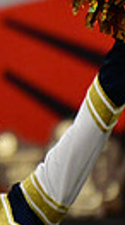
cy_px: -83
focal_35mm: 1397
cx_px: -279
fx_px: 8291
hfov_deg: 0.9
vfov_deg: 1.5
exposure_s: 1/800
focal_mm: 200
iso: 4000
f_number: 2.8
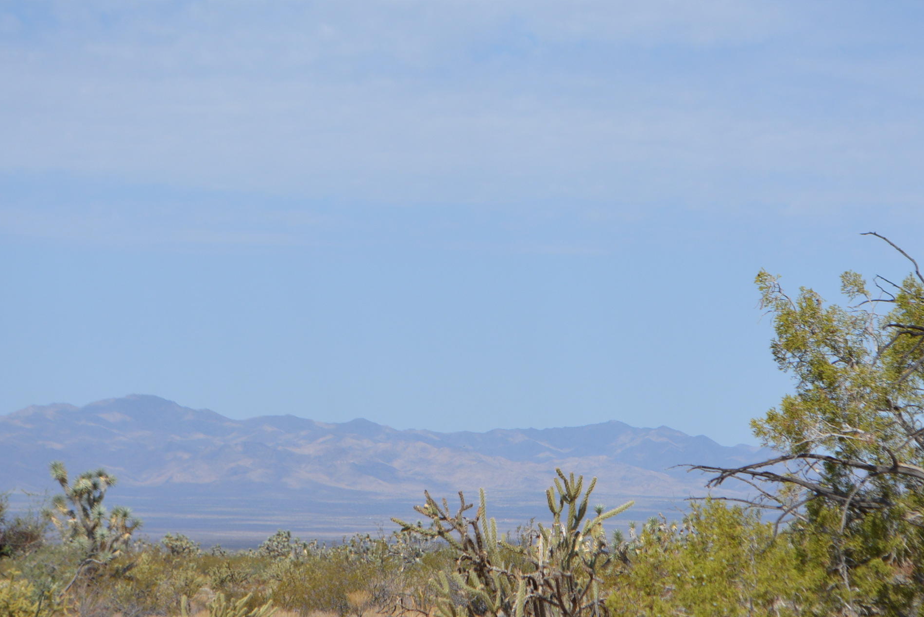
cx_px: 541
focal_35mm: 130
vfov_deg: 10.6
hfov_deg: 15.8
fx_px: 3333
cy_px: 438
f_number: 7.1
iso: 400
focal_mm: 55
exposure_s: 1/1600
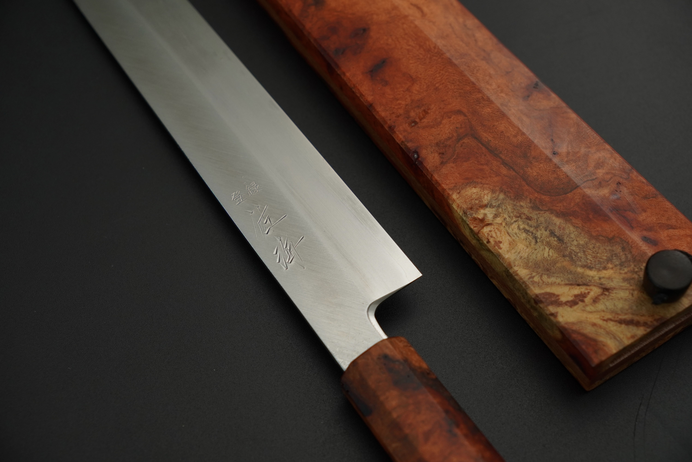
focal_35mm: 62
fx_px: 1188
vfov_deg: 22.0
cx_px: 346
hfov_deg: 32.5
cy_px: 231
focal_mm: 41.2
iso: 500
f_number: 5.6
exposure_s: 1/160
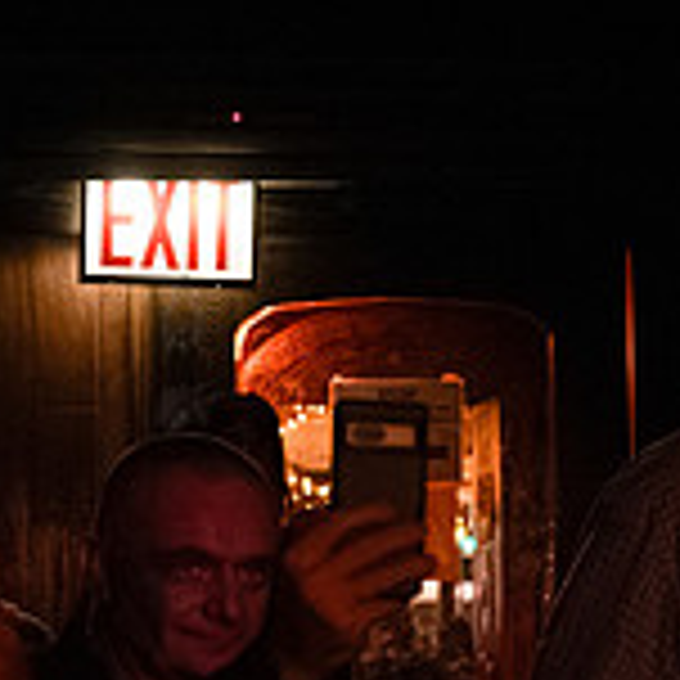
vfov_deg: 12.7
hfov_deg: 13.0
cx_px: 180
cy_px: 786
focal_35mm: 134
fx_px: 2978
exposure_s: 1/125
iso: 16000
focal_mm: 41
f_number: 2.8
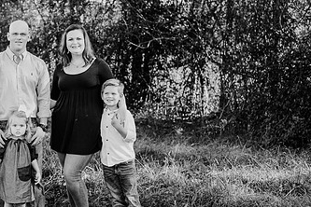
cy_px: 83
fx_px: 752
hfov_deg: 23.0
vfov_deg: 15.7
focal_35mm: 87
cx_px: 60
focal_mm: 50
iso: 200
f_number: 2.8
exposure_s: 1/800
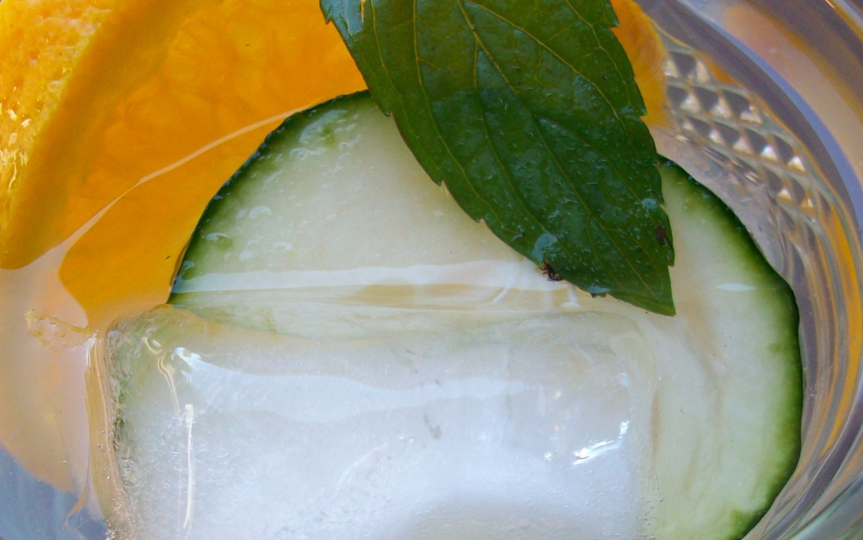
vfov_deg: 25.3
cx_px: 424
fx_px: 1153
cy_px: 511
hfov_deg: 41.0
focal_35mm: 49
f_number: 2.8
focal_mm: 5.7
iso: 80
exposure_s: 1/84.3
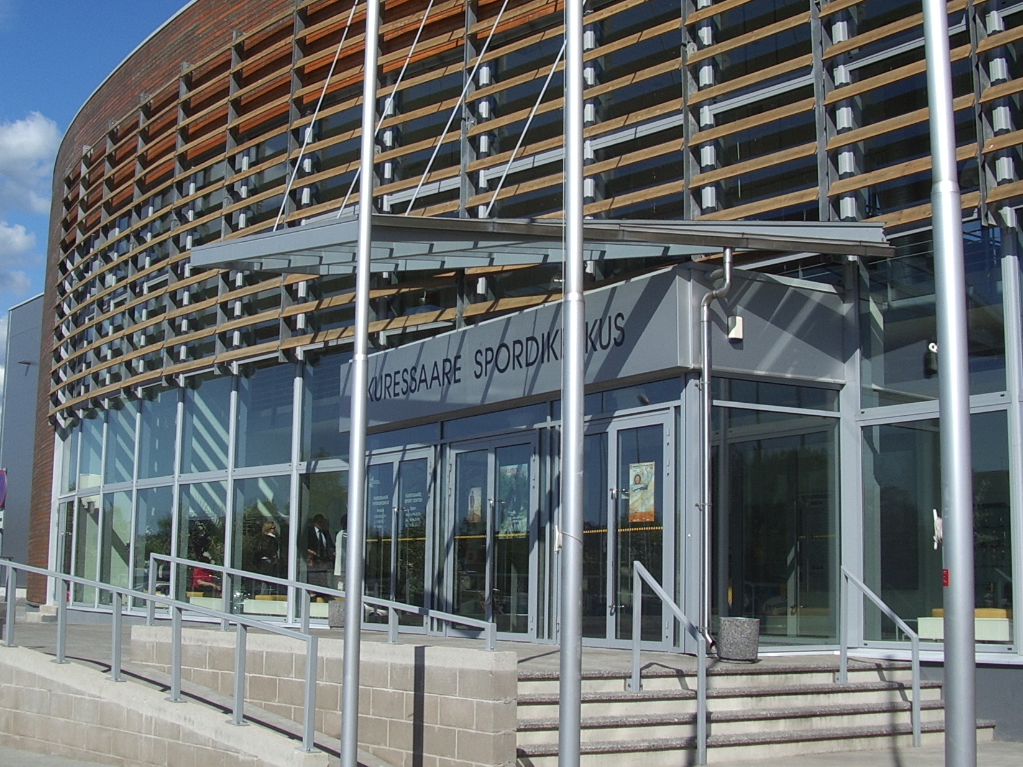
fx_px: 1448
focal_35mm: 49
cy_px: 327
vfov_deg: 29.6
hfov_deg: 38.8
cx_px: 424
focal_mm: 5.8
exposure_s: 1/500
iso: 50
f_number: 4.3
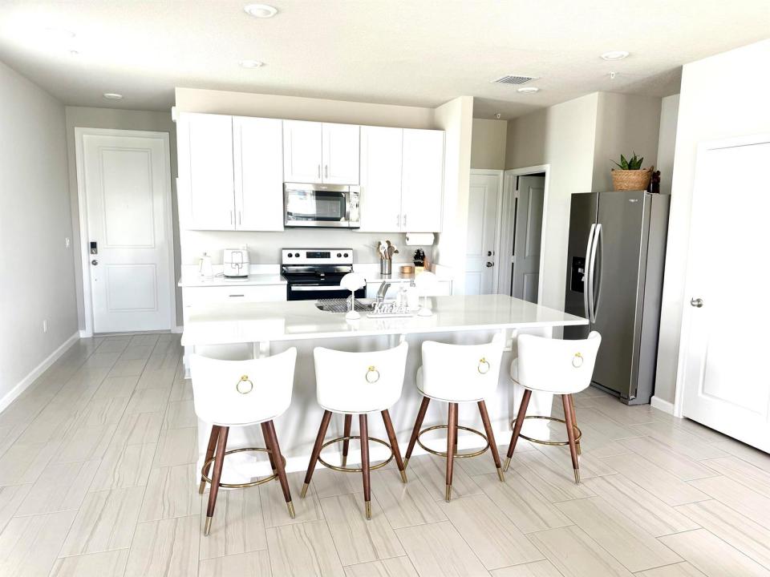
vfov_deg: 56.8
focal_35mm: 24
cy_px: 288
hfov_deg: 71.6
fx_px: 534
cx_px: 385
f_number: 1.78
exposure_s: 1/121
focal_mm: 6.76
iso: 100
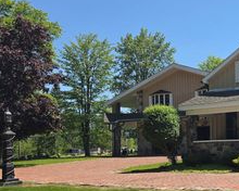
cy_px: 138
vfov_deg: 29.3
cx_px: 254
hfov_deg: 32.8
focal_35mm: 51
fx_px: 361
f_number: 1.4
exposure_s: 1/5955
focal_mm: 6.5
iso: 64
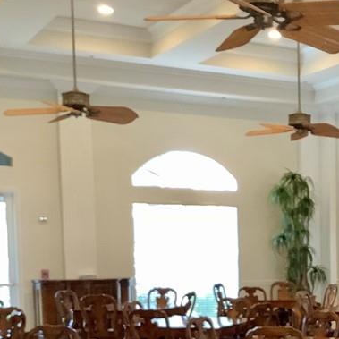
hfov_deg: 22.0
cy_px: 311
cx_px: 379
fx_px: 820
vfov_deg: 22.7
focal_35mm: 74
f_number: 2.4
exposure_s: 1/60
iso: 250
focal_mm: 3.3
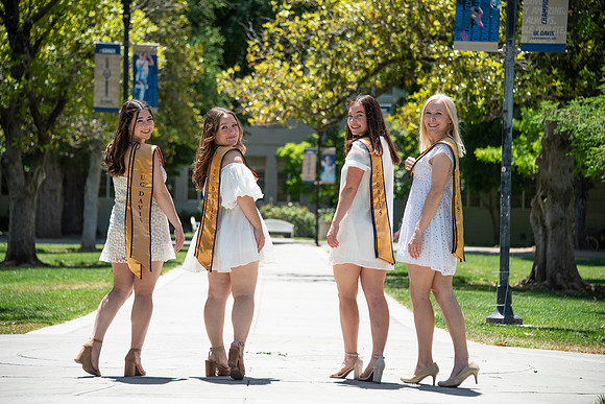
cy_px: 202
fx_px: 2437
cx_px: 302
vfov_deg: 9.5
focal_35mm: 145
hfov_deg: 14.2
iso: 500
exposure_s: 1/2000
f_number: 5.6
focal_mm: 145
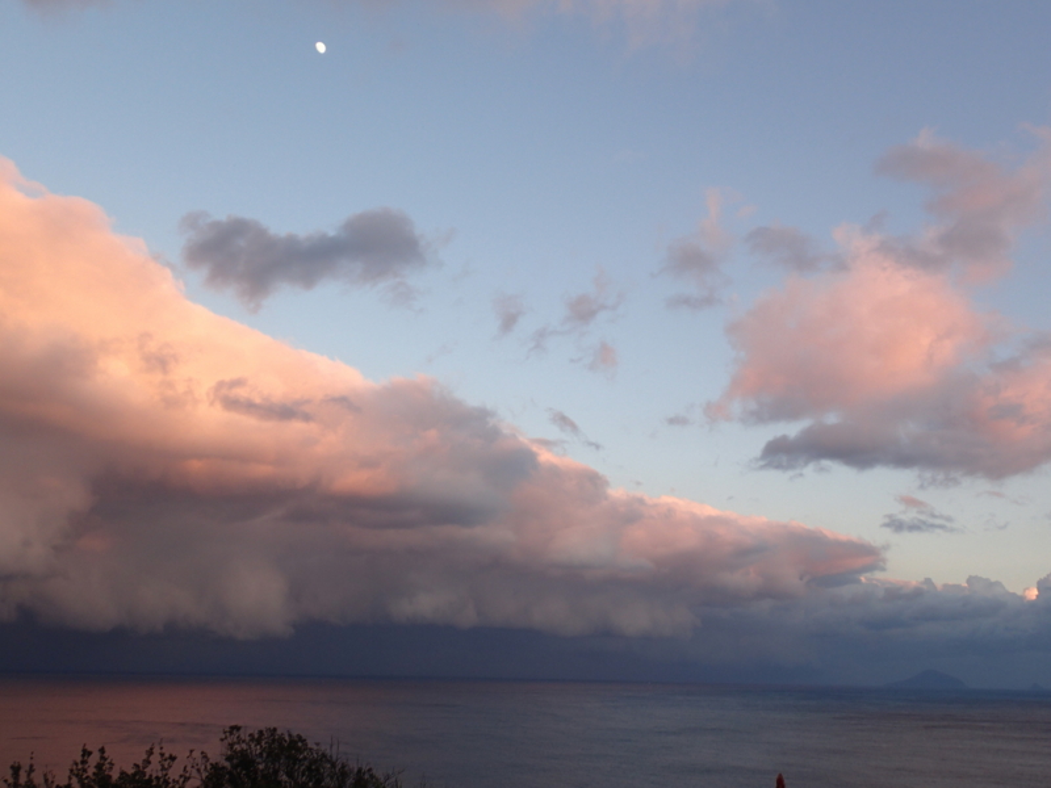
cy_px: 394
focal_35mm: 32
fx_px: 972
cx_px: 526
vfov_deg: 44.2
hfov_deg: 56.8
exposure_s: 1/125
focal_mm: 5.87
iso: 100
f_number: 3.2
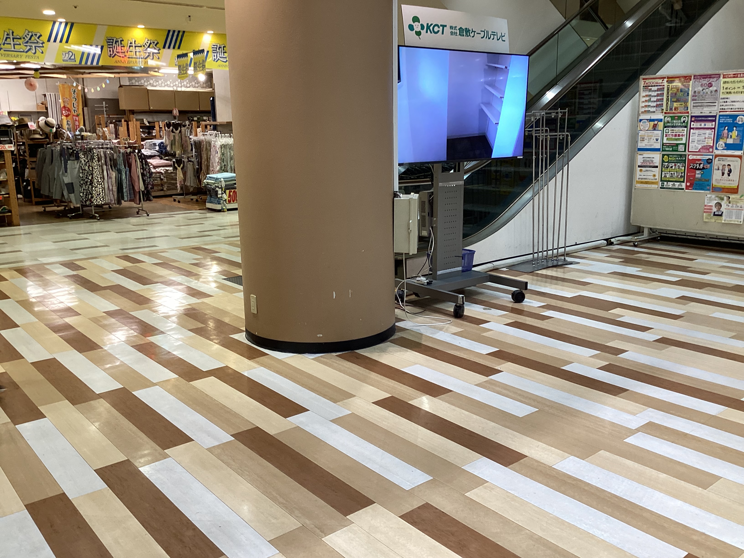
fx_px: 666
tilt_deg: -15.4
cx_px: 372
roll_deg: -0.6
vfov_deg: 45.4
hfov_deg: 58.4
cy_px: 279
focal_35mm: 31
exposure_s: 1/60
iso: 80
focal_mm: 3.3
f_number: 2.4
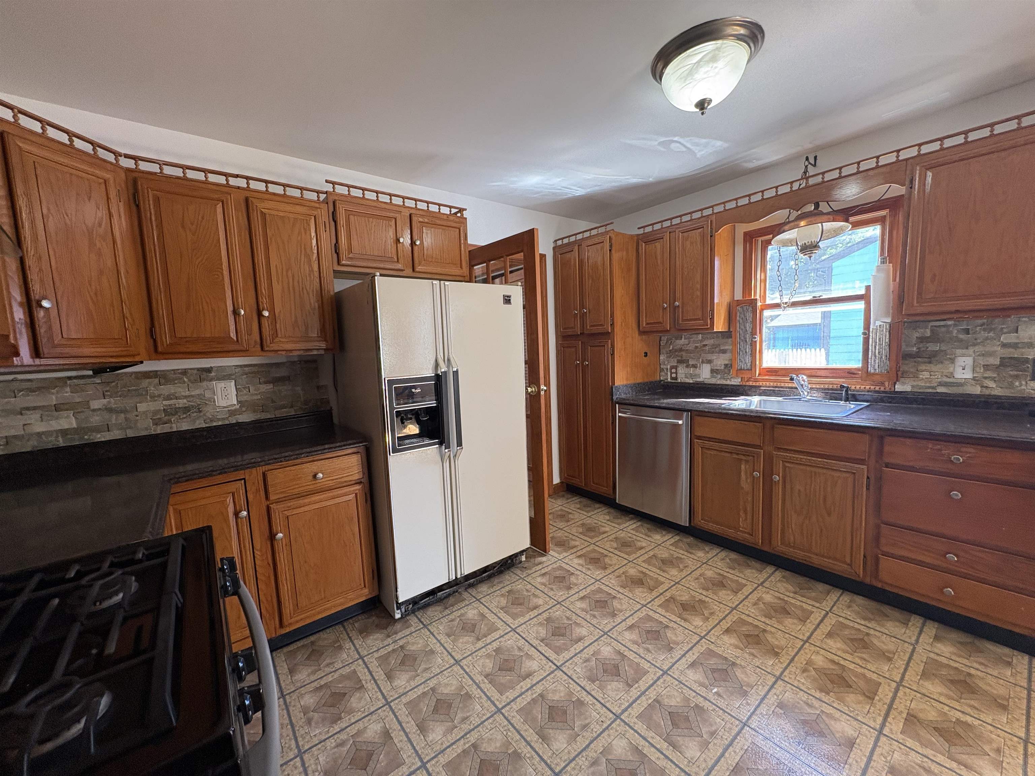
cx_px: 518
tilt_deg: -5.1
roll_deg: +2.7
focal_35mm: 14
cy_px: 388
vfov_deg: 85.7
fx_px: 419
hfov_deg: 102.1
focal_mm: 2.22
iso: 250
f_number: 2.2
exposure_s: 1/60
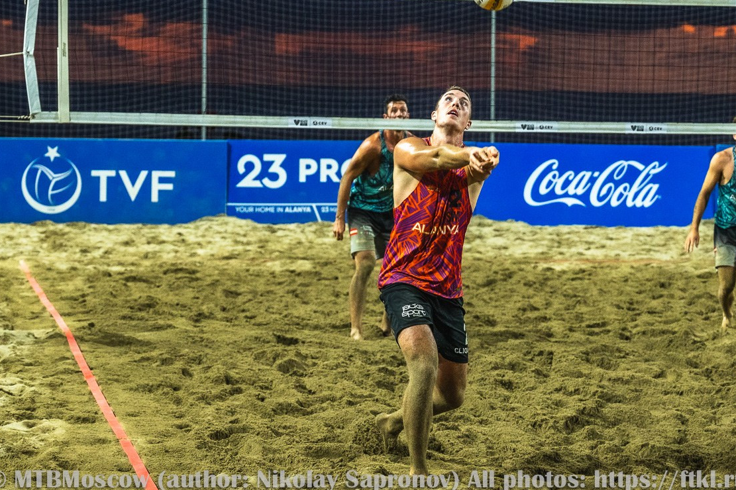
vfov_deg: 11.3
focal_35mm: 121
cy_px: 216
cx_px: 405
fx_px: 2473
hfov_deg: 16.9
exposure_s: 1/640
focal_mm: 70
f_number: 3.5
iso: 2000
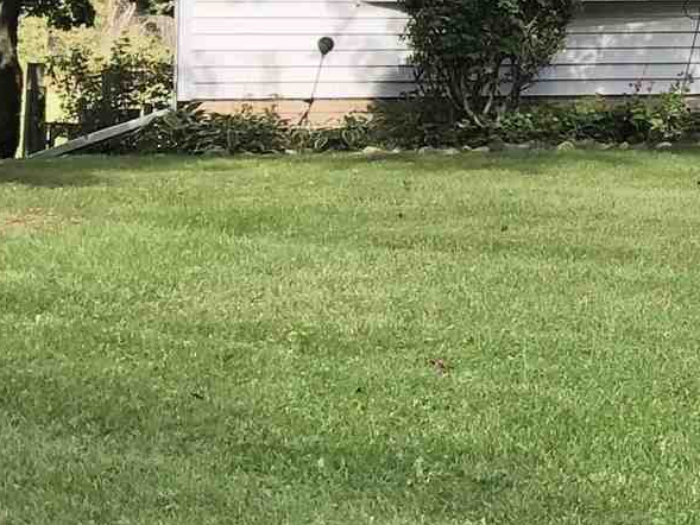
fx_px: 2953
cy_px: -78
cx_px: 1223
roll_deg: +0.7
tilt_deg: +1.8
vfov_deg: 10.0
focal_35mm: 146
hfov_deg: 12.5
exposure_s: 1/422
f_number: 1.8
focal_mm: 3.99
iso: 20
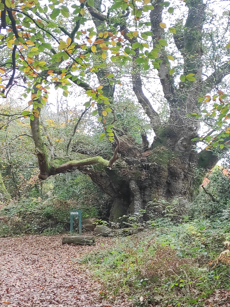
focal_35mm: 25
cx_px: 115
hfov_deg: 54.8
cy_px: 154
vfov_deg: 69.4
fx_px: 222
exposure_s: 1/30
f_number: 1.89
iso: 157
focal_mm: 5.43
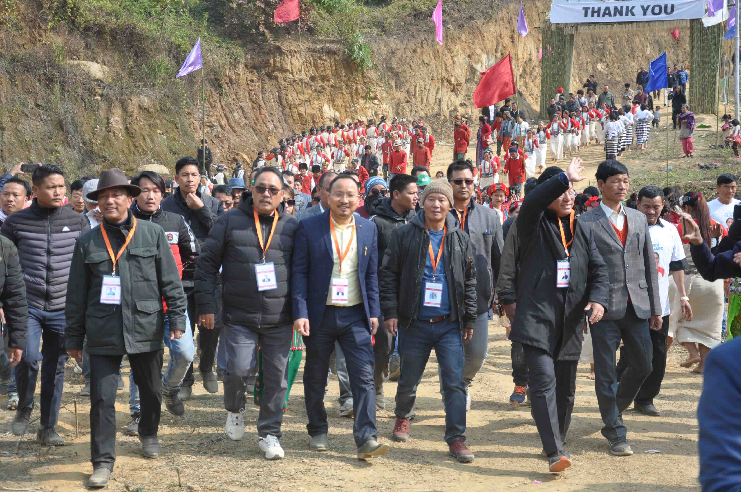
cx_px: 370
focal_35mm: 63
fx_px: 1295
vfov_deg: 21.5
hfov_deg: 31.9
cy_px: 246
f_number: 4.8
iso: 200
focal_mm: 42
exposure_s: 1/500
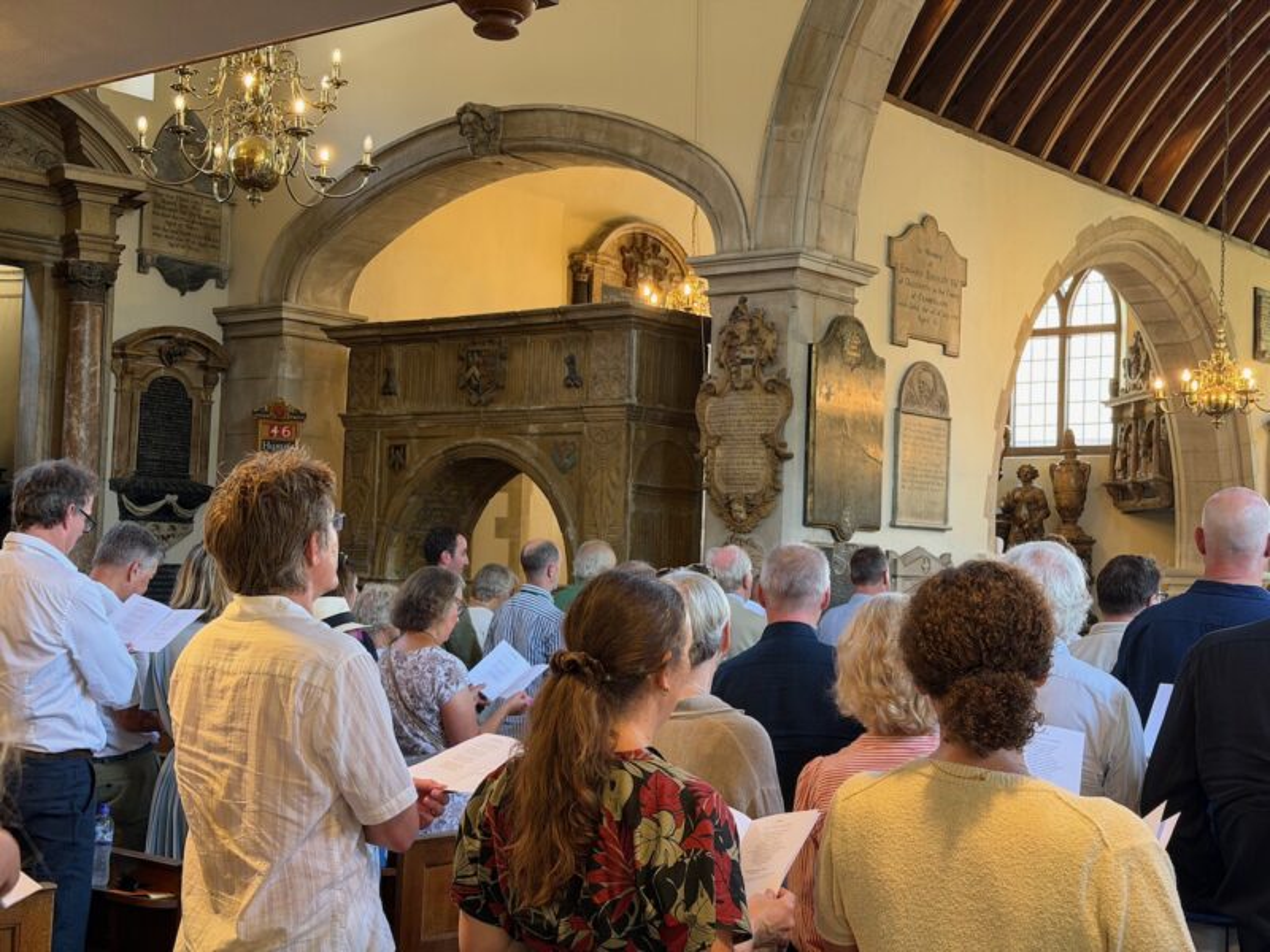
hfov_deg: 39.7
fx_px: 1761
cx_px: 635
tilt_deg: +2.5
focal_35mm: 48
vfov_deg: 30.3
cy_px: 476
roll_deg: -1.8
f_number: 1.78
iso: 200
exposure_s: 1/50
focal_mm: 6.76
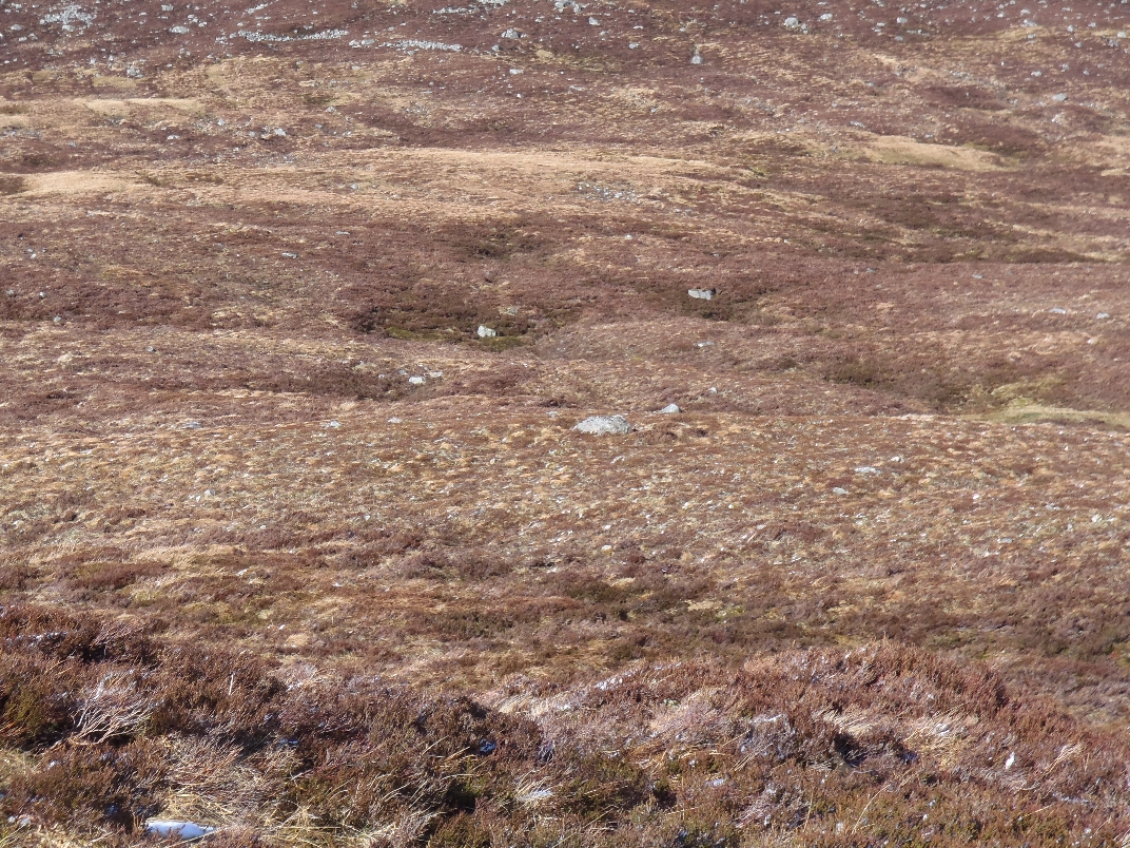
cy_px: 424
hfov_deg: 19.3
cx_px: 565
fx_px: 3330
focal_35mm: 102
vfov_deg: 14.5
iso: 100
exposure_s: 1/200
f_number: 5.1
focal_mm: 18.2
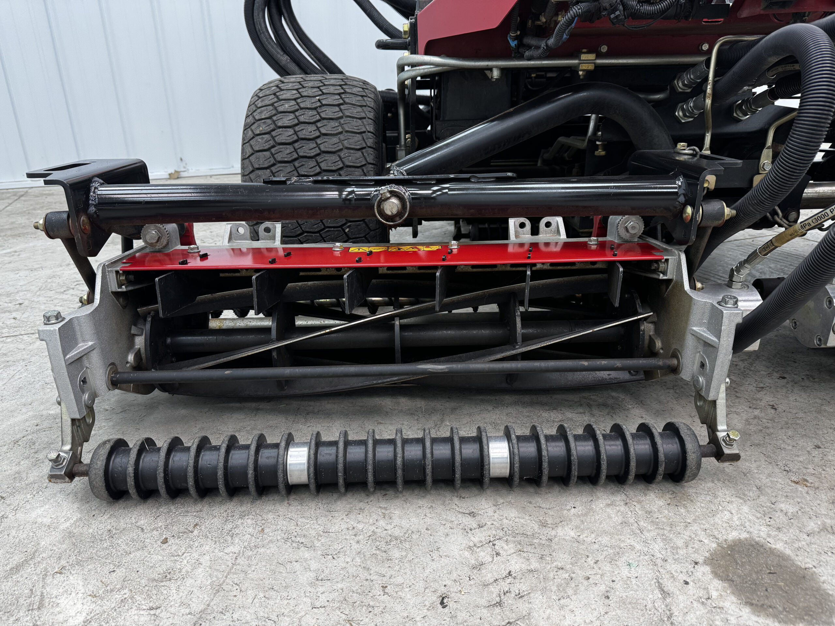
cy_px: 313
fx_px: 579
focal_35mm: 24
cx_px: 418
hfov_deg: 71.6
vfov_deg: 56.8
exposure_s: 1/60
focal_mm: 6.76
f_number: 1.78
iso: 100
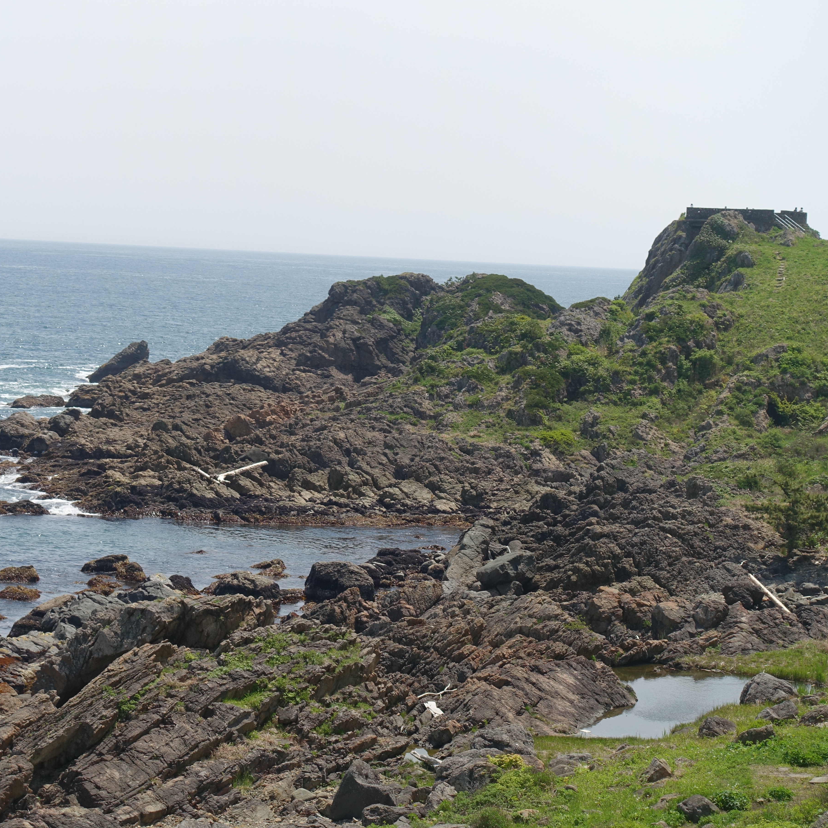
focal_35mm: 90
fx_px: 2436
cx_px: 316
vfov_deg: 19.3
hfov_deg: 19.3
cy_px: 413
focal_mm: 25.7
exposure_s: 1/80
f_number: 5.6
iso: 125
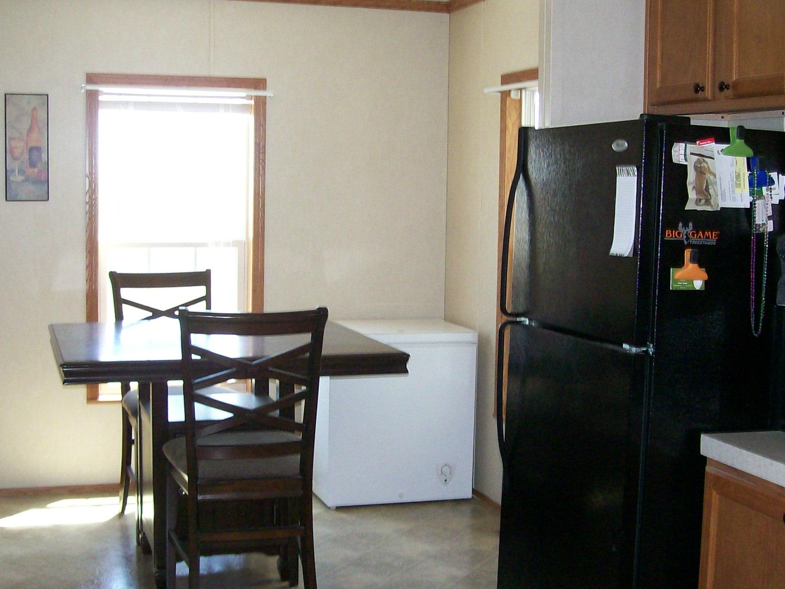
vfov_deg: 28.0
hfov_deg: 36.8
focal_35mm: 52
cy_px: 311
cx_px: 388
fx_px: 1179
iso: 140
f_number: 2.7
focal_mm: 6
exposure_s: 1/64
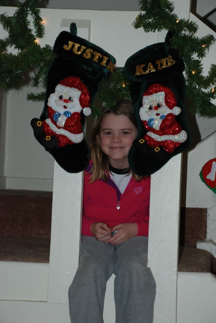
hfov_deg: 13.1
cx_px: 108
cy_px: 162
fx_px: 942
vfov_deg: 19.4
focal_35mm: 105
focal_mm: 70
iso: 200
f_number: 5.6
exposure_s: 1/60
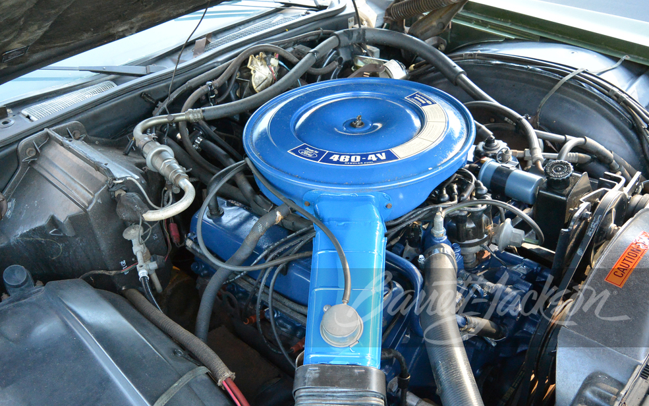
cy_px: 217
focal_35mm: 30
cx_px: 326
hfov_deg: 62.9
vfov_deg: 41.8
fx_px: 531
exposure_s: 1/125
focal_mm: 11
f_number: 3.5
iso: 720
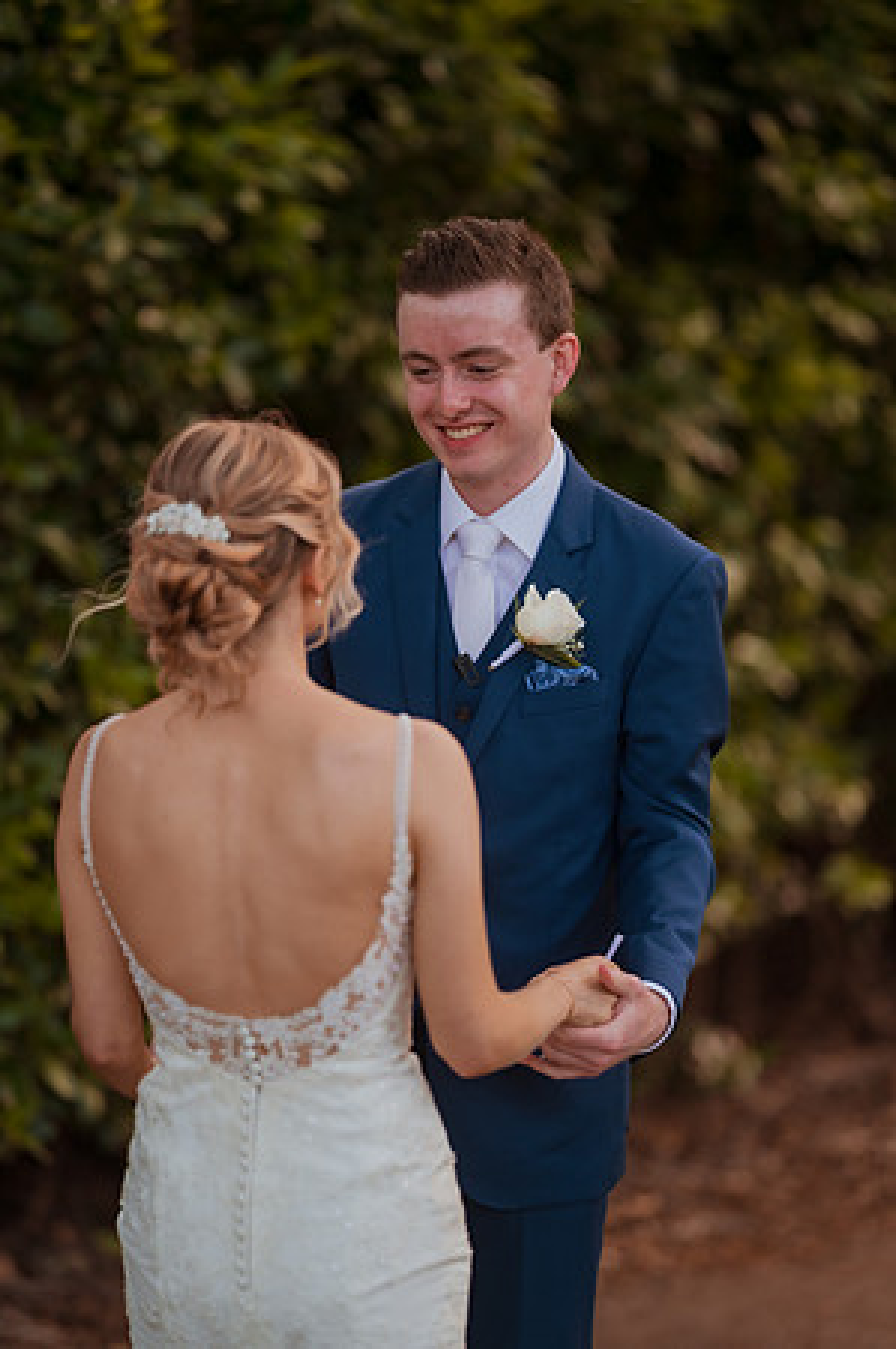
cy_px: 674
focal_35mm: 135
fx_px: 5051
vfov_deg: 15.2
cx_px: 448
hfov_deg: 10.1
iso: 320
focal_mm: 135
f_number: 1.8
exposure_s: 1/800
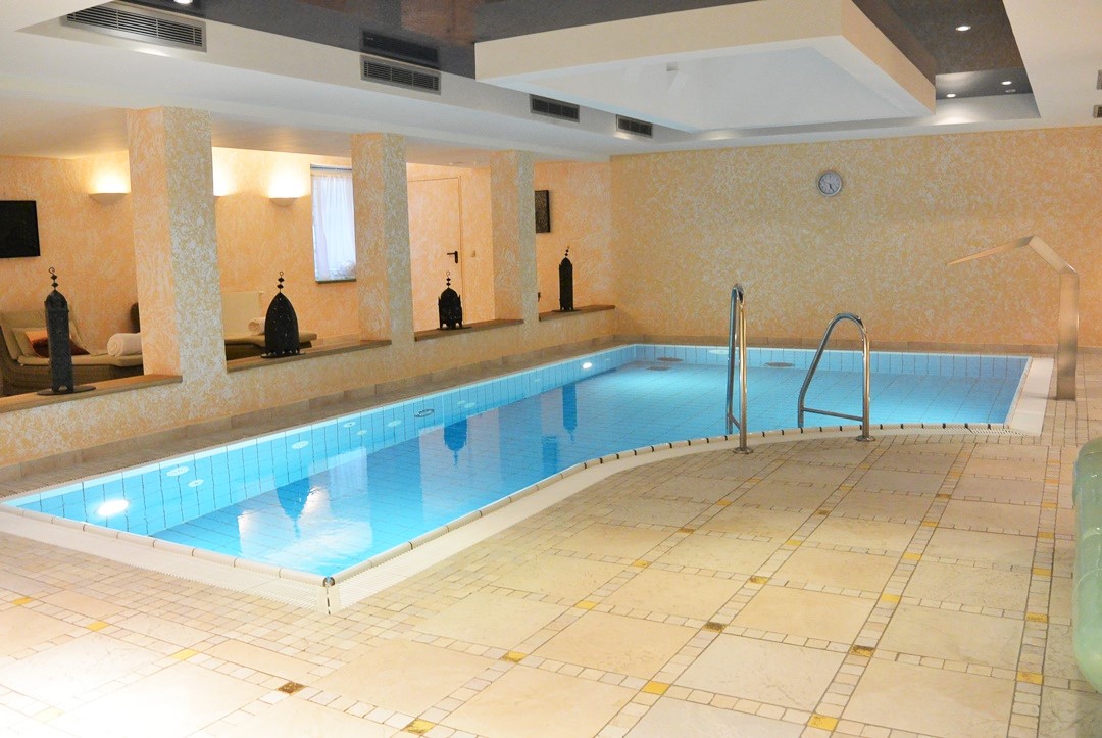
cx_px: 551
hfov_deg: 63.6
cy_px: 369
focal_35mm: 29
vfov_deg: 45.1
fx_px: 889
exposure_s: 1/50
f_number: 3.5
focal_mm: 11
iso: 800
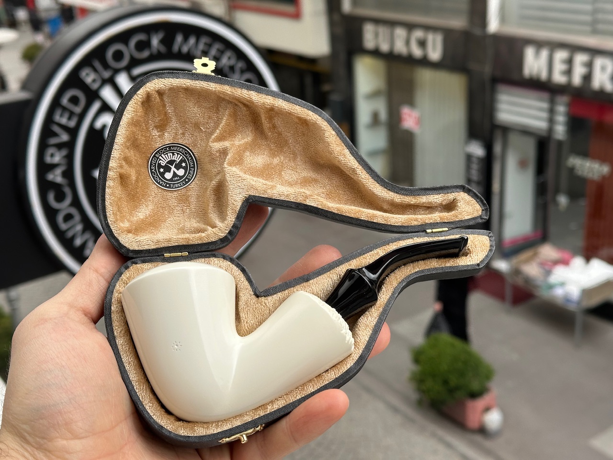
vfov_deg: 30.3
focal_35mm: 48
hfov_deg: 39.7
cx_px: 306
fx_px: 850
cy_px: 230
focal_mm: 6.86
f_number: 1.78
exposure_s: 1/271
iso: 64
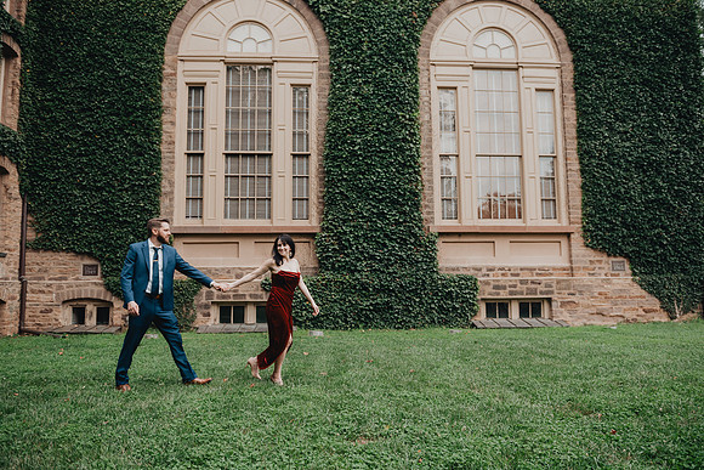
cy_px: 240
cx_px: 352
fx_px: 508
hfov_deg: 69.4
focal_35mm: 26
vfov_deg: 49.6
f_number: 3.2
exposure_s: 1/500
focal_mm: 24
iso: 400
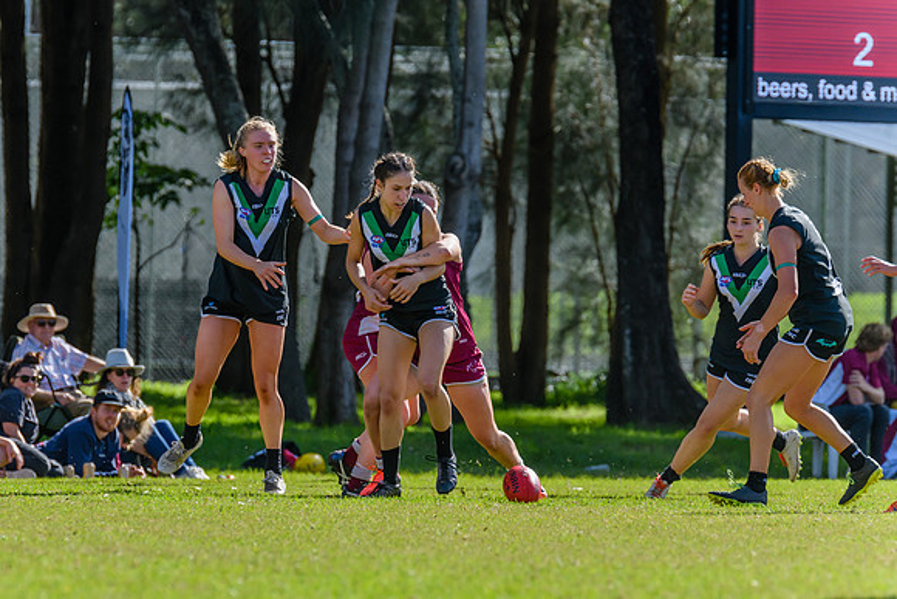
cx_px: 358
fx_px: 13034
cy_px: 345
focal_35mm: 523
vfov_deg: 2.6
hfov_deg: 3.9
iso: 800
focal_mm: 420
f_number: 8
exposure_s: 1/1250
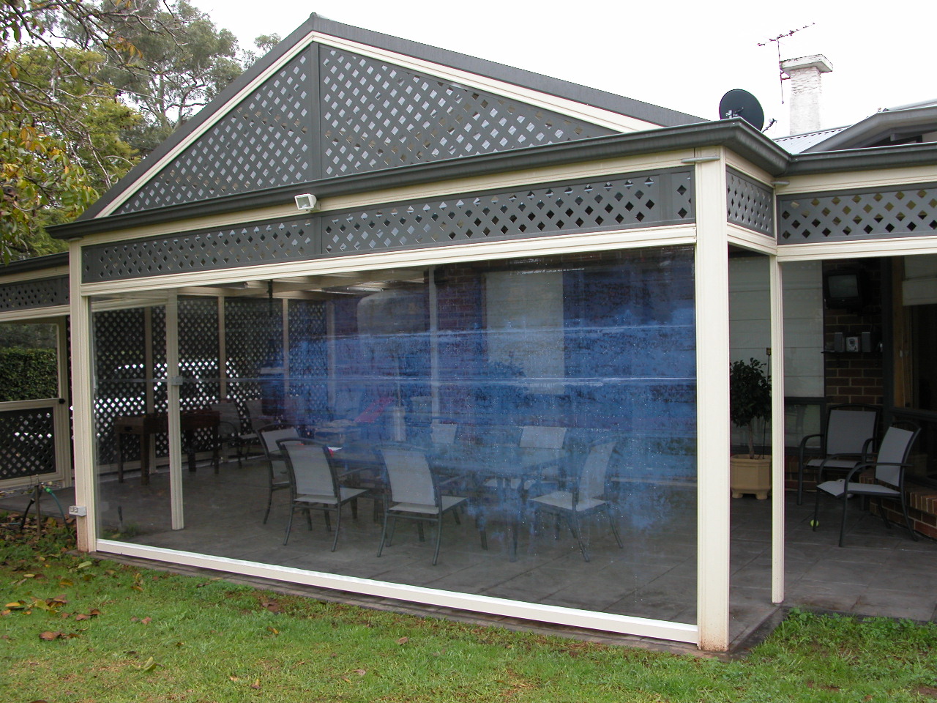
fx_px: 947
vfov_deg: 40.7
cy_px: 352
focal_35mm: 35
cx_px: 468
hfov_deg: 52.6
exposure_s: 1/72.1
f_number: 3.5
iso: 100
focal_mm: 8.9
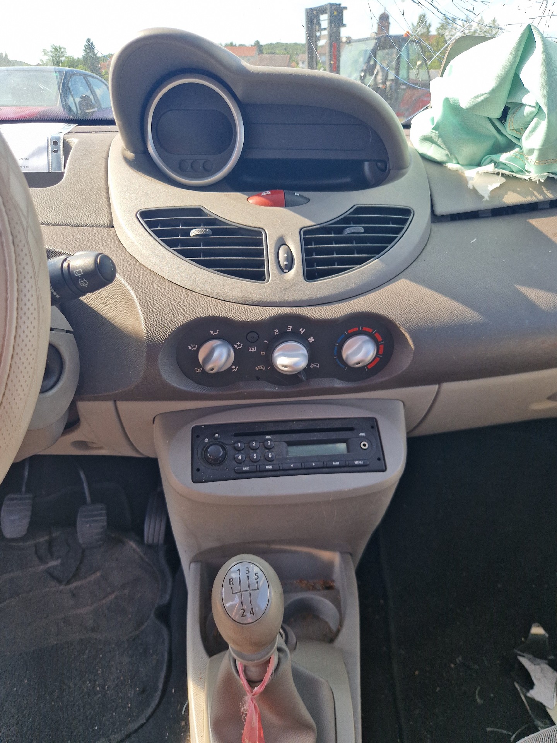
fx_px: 493
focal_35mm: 23
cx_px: 278
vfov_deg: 73.9
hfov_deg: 58.9
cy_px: 372
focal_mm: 5.4
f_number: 1.8
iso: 50
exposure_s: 1/294
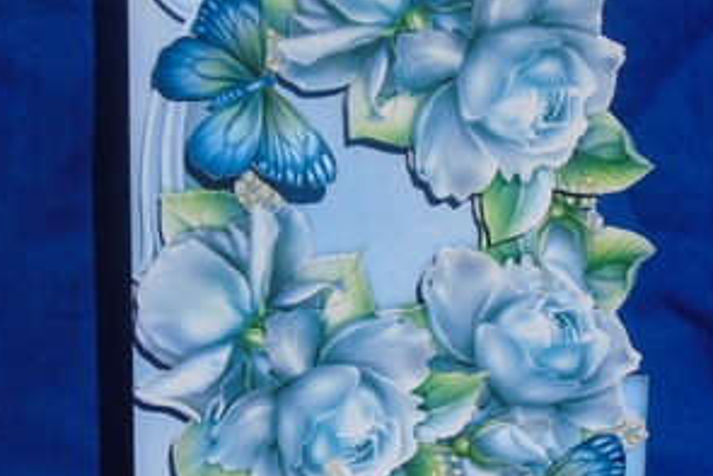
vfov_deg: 14.9
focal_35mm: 92
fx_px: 1823
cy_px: 214
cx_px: 454
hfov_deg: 22.1
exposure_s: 1/250
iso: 100
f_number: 12.3
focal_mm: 10.2
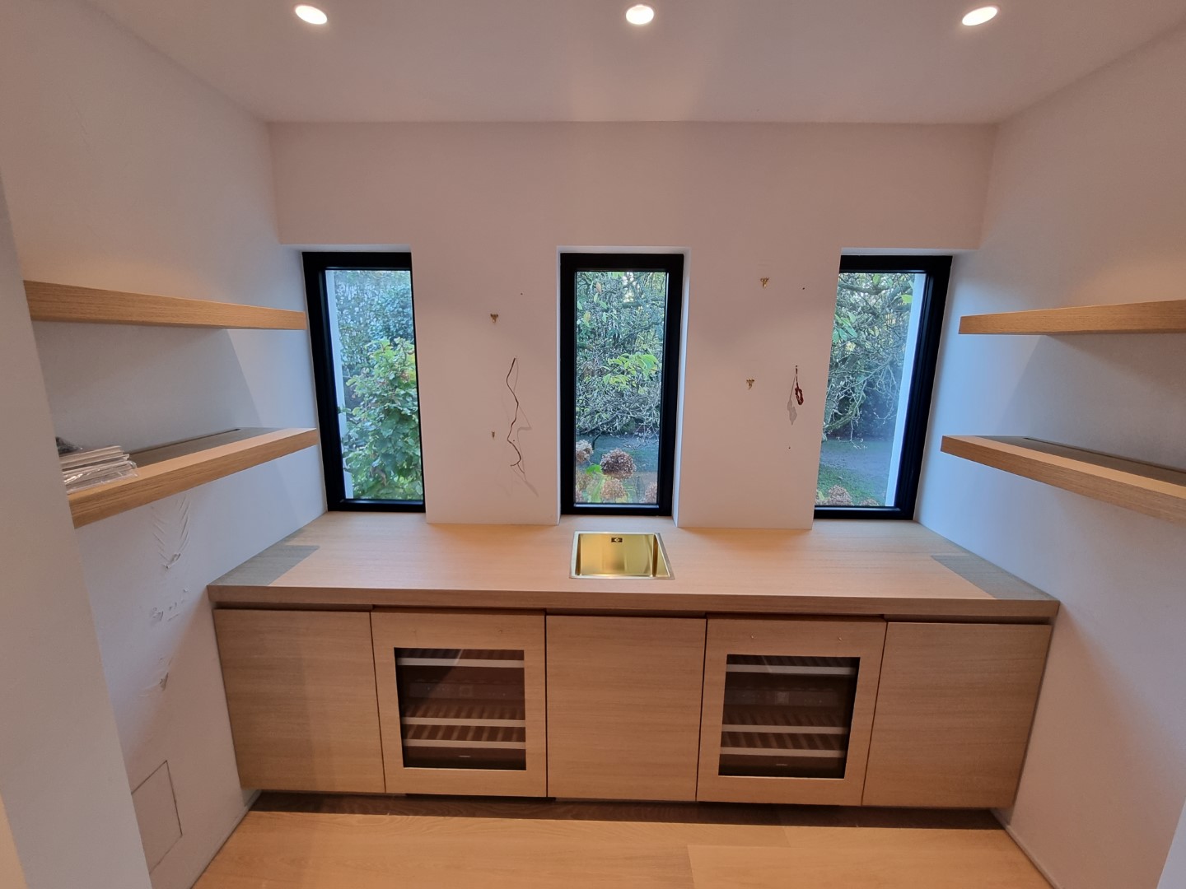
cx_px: 593
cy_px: 444
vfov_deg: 89.9
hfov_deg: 106.2
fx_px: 445
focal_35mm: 13
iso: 200
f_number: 2.2
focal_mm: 2.2
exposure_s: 1/50
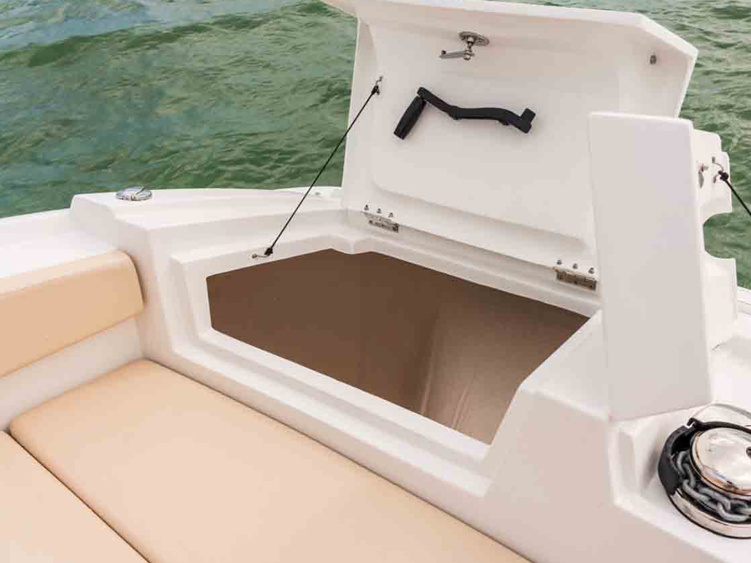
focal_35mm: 32
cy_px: 278
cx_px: 430
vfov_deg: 44.2
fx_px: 694
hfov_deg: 56.6
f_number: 9
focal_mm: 29
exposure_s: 1/200
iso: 100
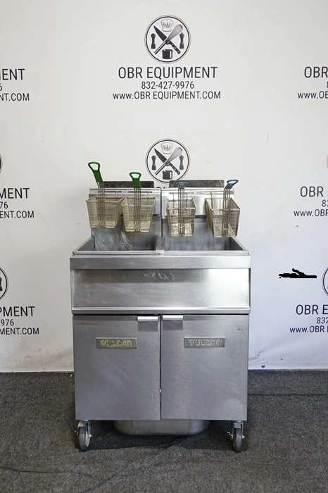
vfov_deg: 51.9
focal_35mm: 37
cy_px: 246
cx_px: 164
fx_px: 506
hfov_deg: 35.9
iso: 400
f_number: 3.5
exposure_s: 1/40
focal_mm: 13.84
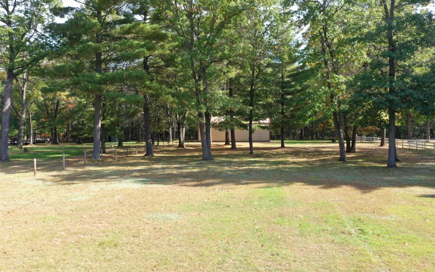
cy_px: 129
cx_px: 221
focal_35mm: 29
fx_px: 344
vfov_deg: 43.1
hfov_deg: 64.6
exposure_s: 1/100
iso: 100
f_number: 5
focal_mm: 10.26
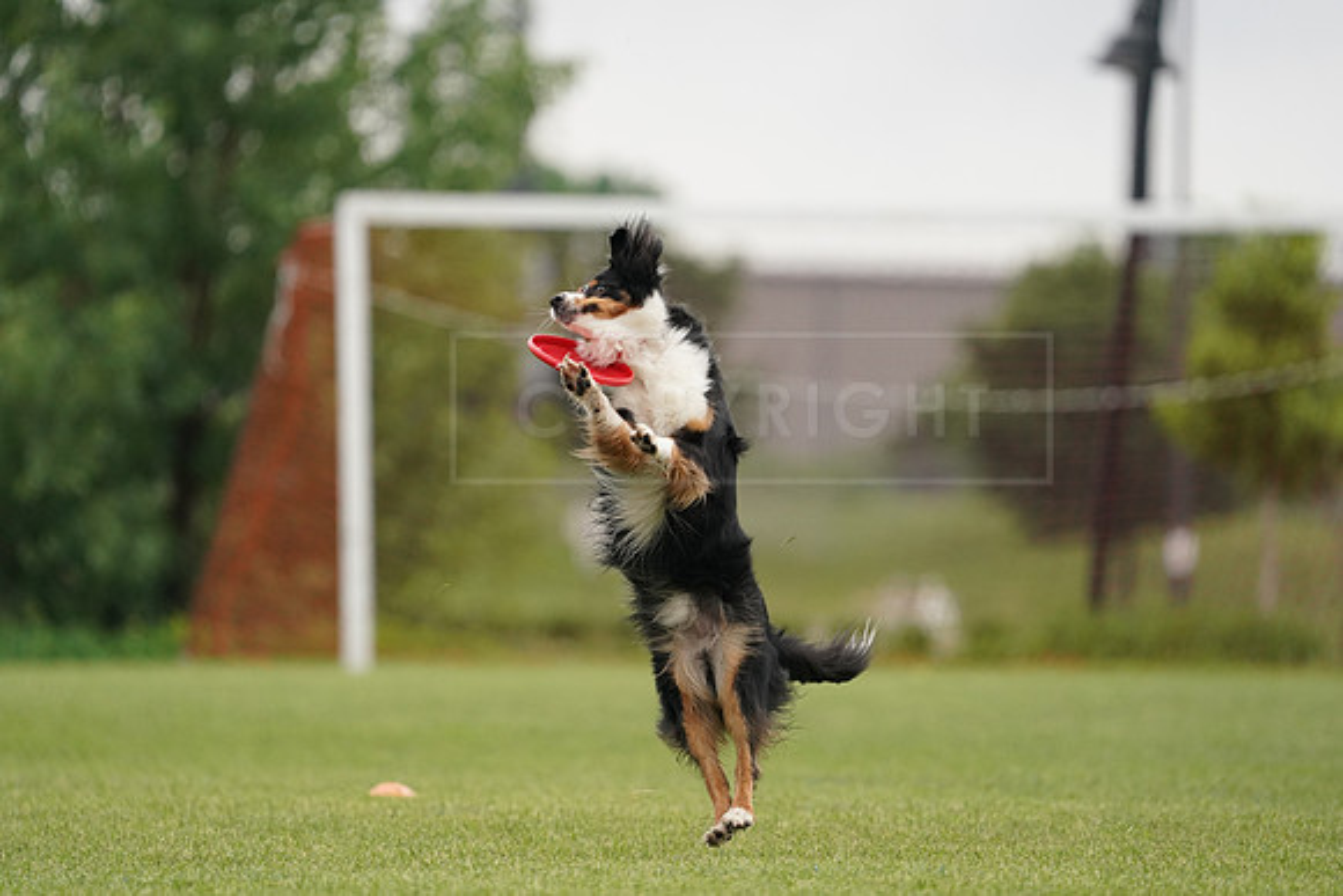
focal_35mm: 600
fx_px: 22388
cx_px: 672
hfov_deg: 3.4
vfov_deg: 2.3
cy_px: 448
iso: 2500
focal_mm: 600
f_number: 6.3
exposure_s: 1/4000
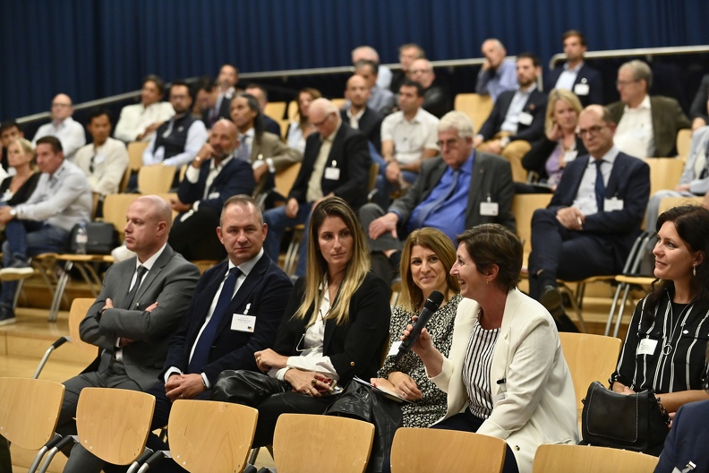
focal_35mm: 86
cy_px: 236
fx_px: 1694
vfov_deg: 15.9
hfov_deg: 23.6
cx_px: 354
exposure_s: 1/100
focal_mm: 86
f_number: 3.5
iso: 5000
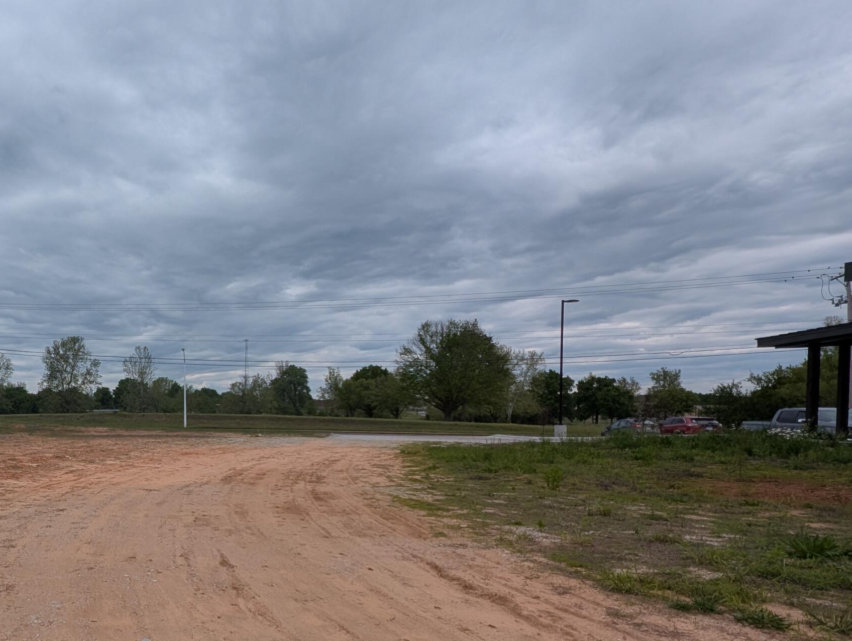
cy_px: 447
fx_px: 567
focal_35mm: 23
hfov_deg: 66.9
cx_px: 168
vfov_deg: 57.2
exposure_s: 1/1916
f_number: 2.2
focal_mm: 1.95
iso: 47
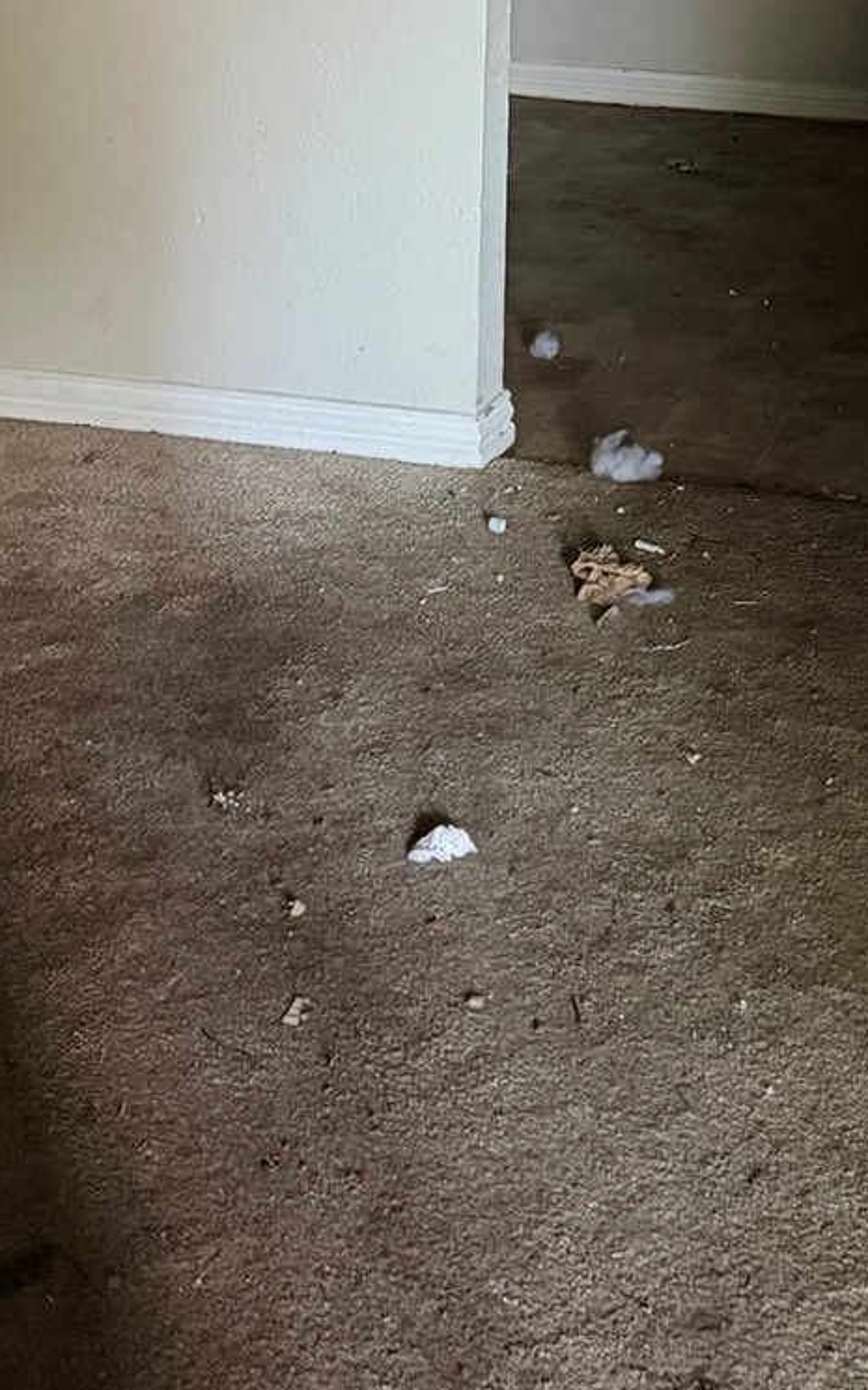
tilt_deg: -8.7
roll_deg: -2.4
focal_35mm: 70
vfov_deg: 27.4
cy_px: -47
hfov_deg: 18.4
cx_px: 700
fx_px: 2649
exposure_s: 1/30
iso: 1000
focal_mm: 6.76
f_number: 1.78
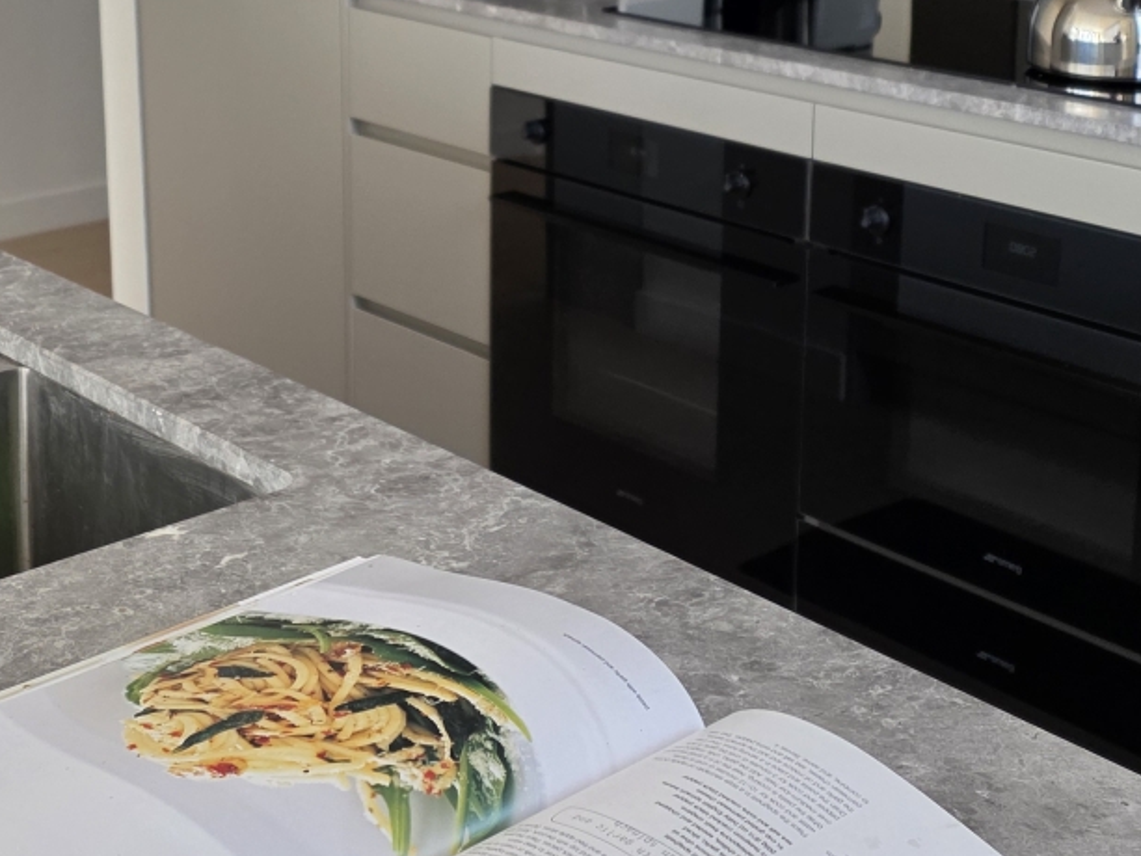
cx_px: 549
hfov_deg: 32.2
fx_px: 1978
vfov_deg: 24.0
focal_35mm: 60
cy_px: 147
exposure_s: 1/180
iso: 160
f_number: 1.7
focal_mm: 6.25
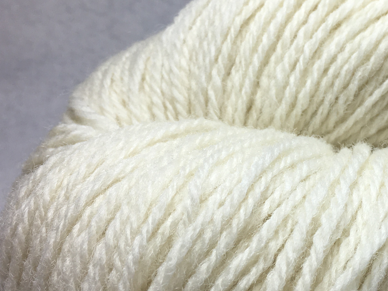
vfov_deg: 23.2
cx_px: 308
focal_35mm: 63
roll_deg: +2.4
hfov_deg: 30.0
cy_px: 180
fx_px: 706
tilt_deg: -19.8
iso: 32
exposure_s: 1/100
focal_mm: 4.15
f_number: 2.2
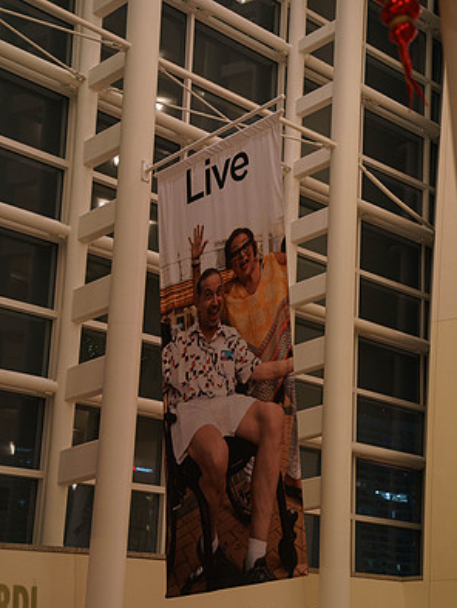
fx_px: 1196
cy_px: 319
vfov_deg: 28.5
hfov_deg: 21.6
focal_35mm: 68
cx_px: 228
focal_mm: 62
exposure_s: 1/200
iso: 3200
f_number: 3.2
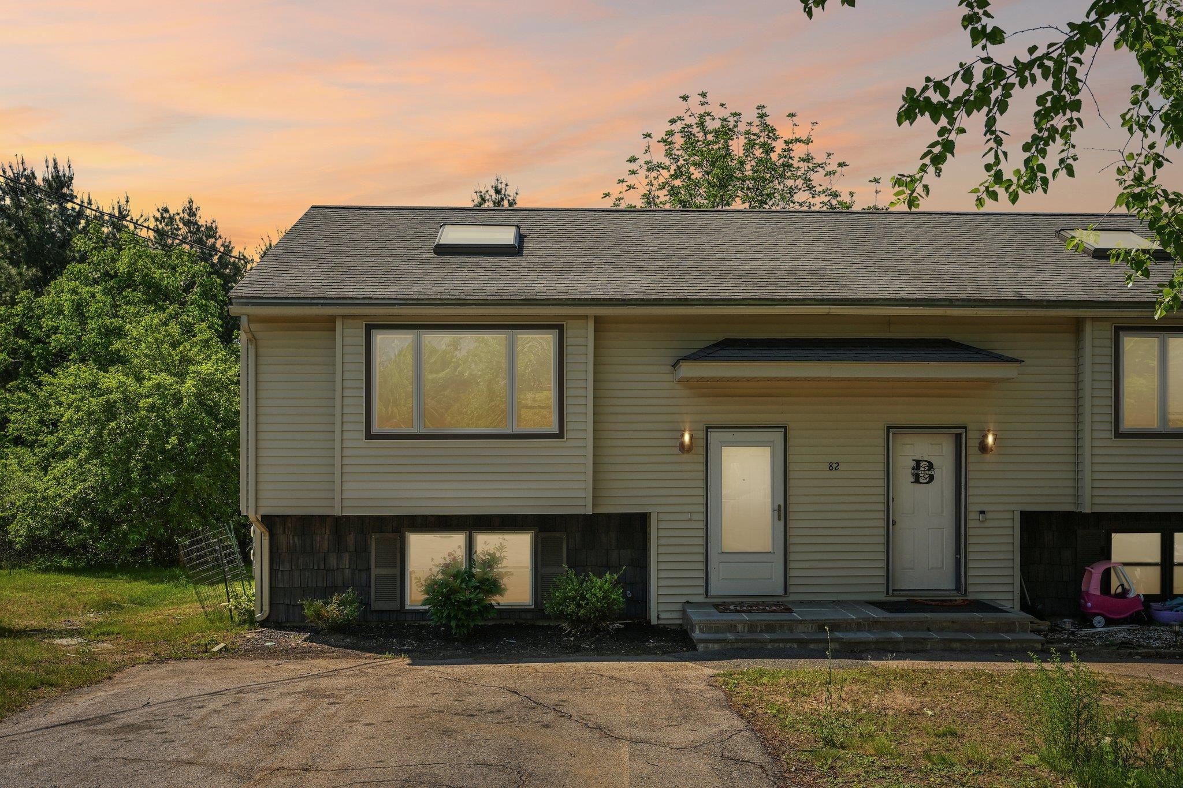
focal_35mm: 30
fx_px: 986
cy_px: 394
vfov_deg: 43.6
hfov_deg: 61.9
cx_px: 592
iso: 400
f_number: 8
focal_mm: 30
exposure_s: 1/640
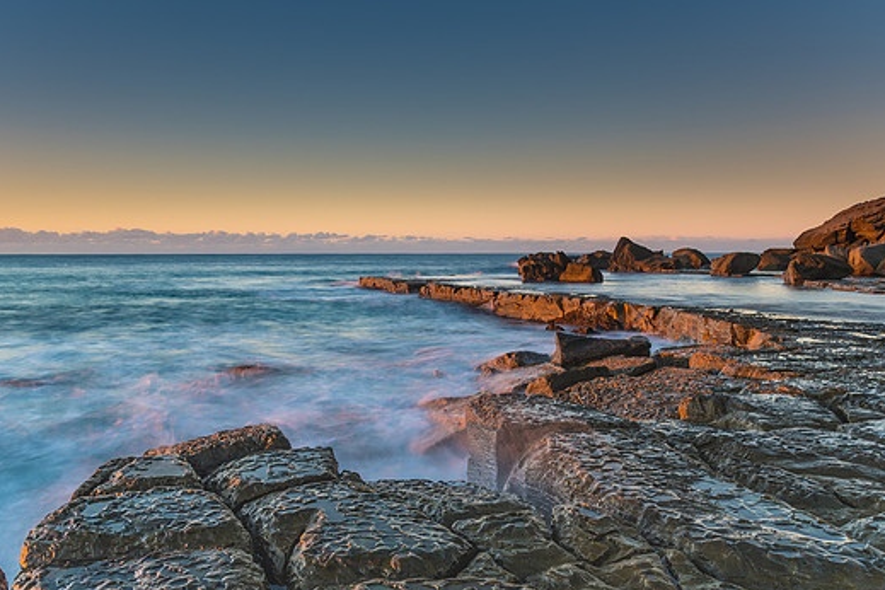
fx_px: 787
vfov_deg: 41.1
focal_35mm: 32
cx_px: 423
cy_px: 301
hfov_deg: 58.7
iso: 50
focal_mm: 19
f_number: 9
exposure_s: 2
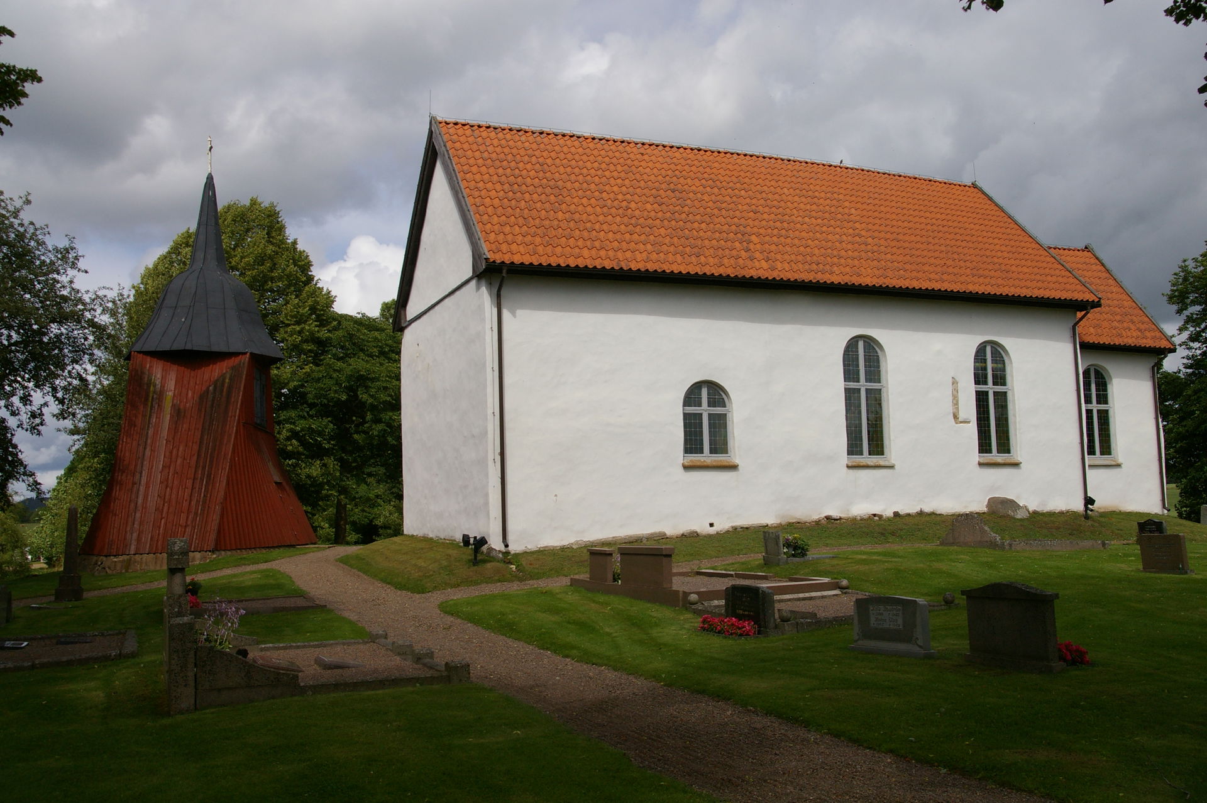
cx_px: 604
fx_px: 1055
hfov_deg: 59.5
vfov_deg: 41.6
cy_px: 402
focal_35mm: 32
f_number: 9.5
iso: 400
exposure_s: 1/1000
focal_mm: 21
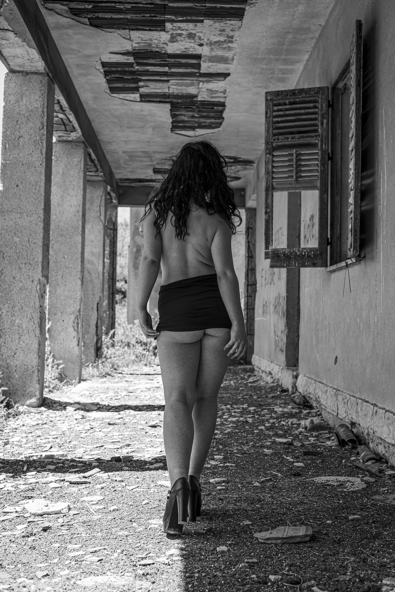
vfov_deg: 39.6
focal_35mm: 50
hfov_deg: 27.0
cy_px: 296
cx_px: 198
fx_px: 822
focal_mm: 50
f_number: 5.6
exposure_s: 1/640
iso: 200
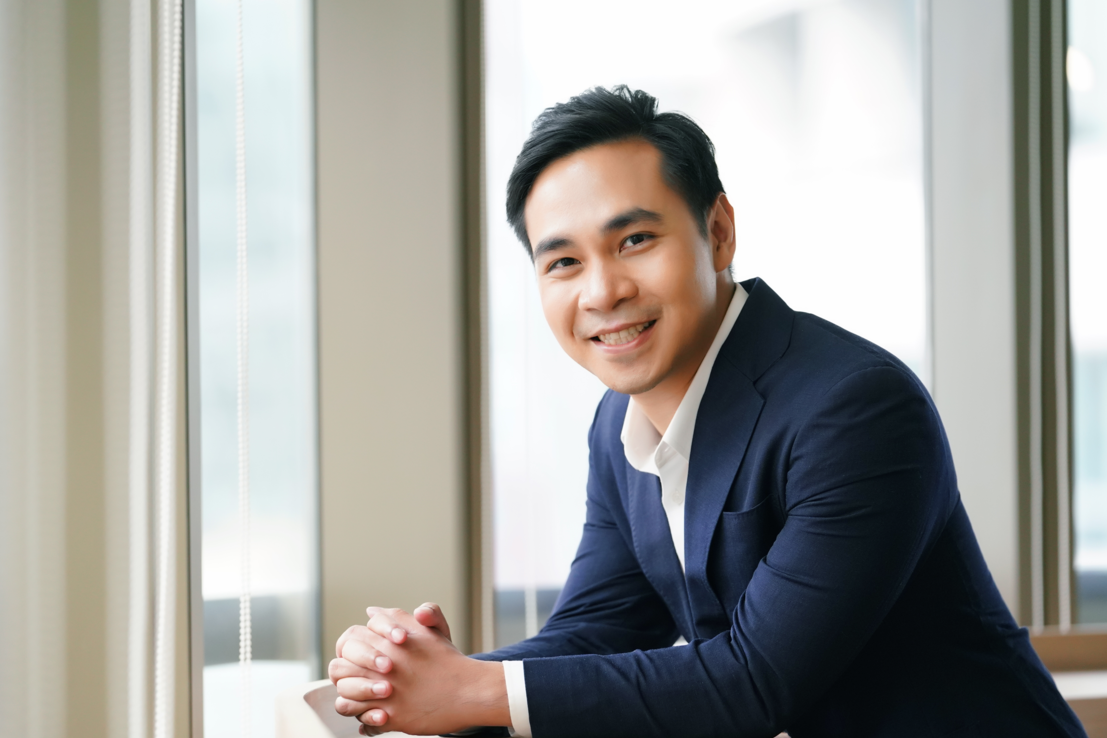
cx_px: 472
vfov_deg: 6.6
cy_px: 393
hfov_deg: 9.9
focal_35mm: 207
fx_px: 6366
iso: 1600
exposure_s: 1/125
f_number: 3.2
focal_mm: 173
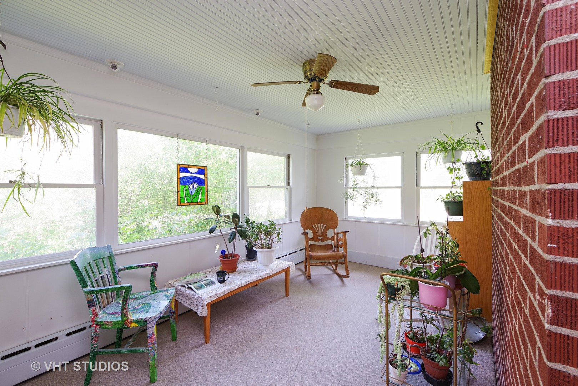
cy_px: 193
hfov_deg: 100.4
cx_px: 289
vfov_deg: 77.3
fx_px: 241
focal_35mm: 15
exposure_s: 1/4
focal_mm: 15
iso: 200
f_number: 11
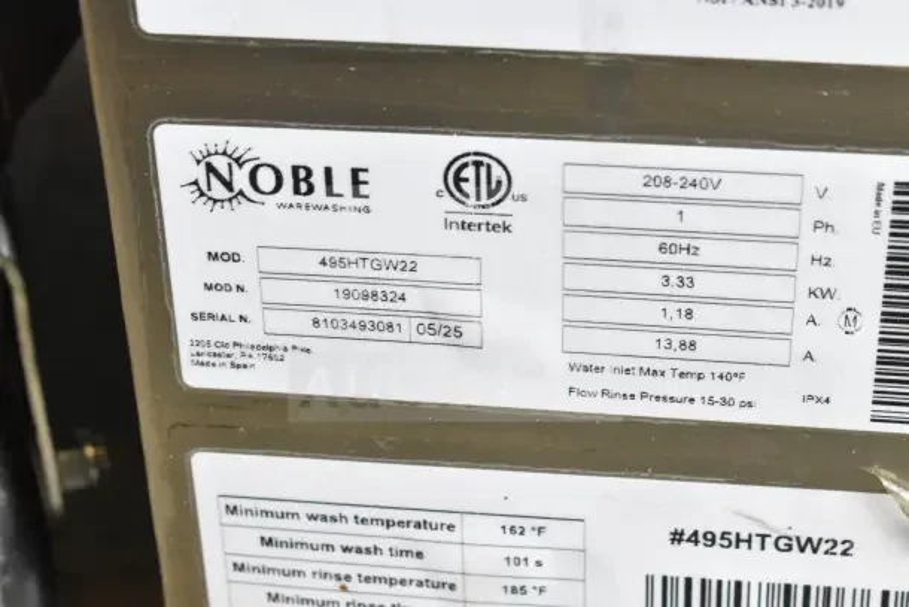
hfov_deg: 24.6
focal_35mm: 82
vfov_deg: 16.6
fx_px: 2083
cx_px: 454
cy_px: 304
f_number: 7.1
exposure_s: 1/200
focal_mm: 55
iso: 6400
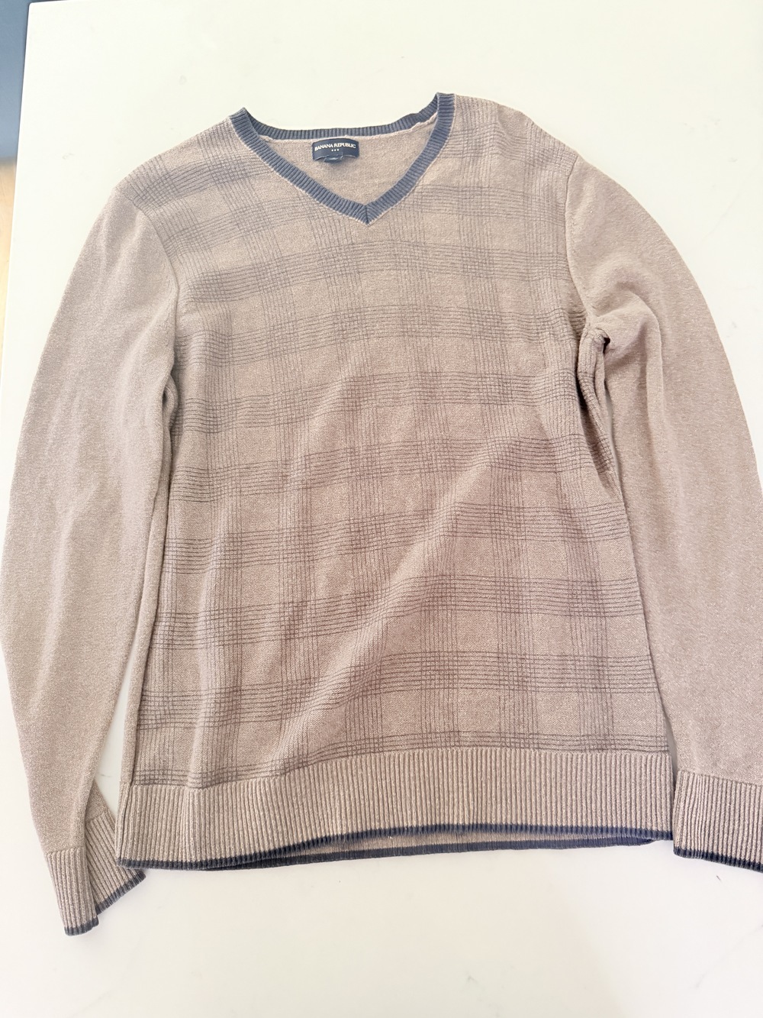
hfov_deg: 56.8
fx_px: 705
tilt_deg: -76.6
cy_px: 509
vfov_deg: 71.6
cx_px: 382
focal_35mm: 24
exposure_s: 1/60
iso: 640
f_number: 1.78
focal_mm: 6.76
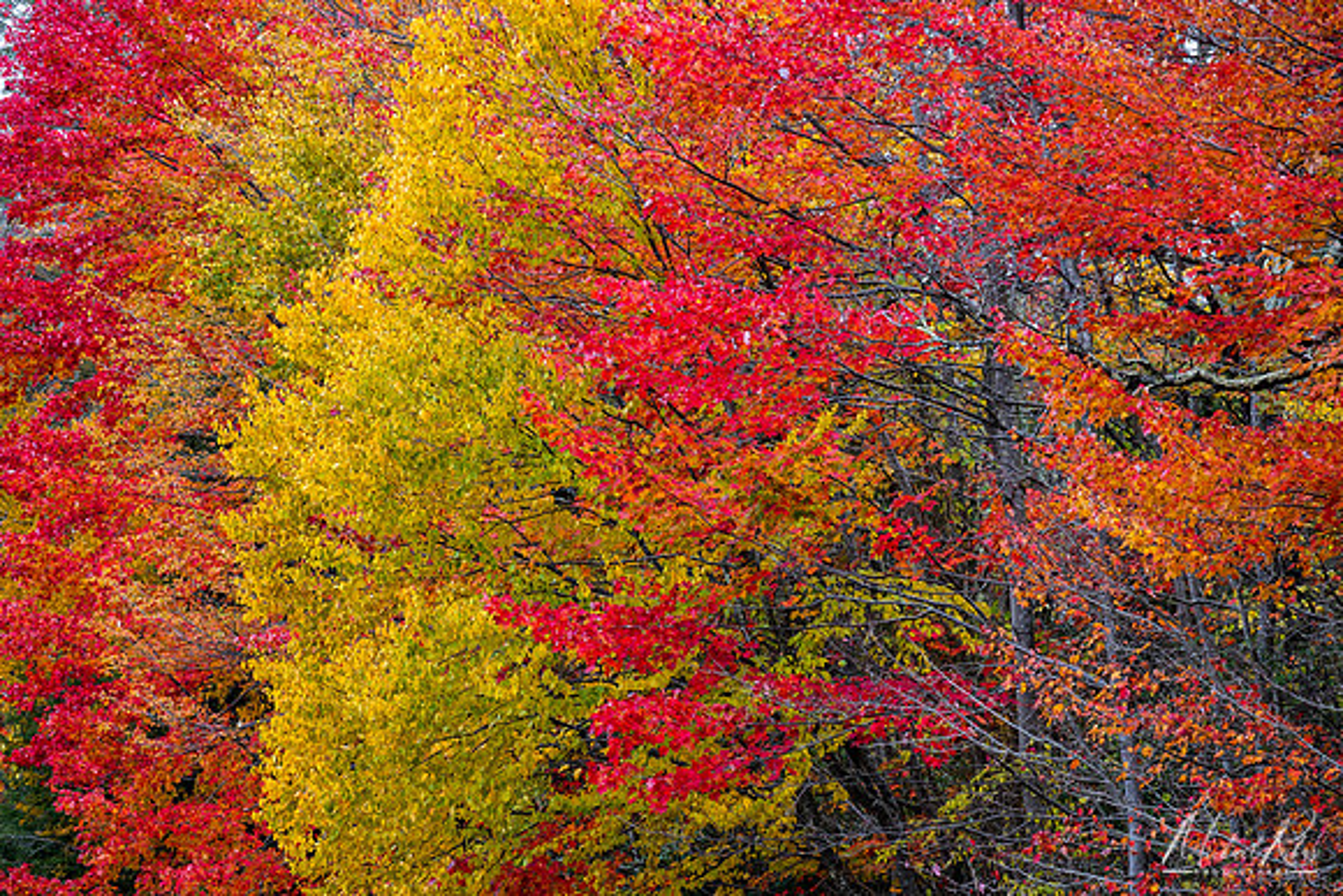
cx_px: 672
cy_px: 448
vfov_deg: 6.8
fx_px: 7556
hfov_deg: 10.2
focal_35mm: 202
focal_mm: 135
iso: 200
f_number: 8
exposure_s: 1/125
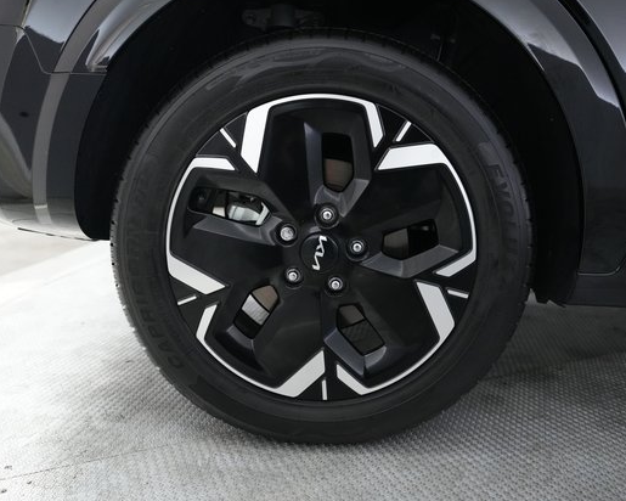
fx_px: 519
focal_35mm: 28
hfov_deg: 62.2
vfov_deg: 51.5
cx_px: 323
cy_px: 244
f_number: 2.8
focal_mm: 24
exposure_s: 1/160
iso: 5000
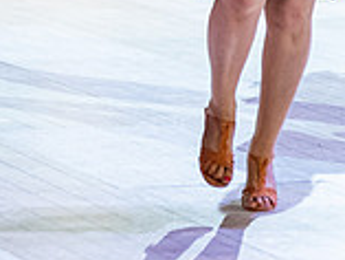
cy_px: -201
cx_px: -284
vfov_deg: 3.9
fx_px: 3770
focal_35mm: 378
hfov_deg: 5.2
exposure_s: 1/640
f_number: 2.8
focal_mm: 93
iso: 4000
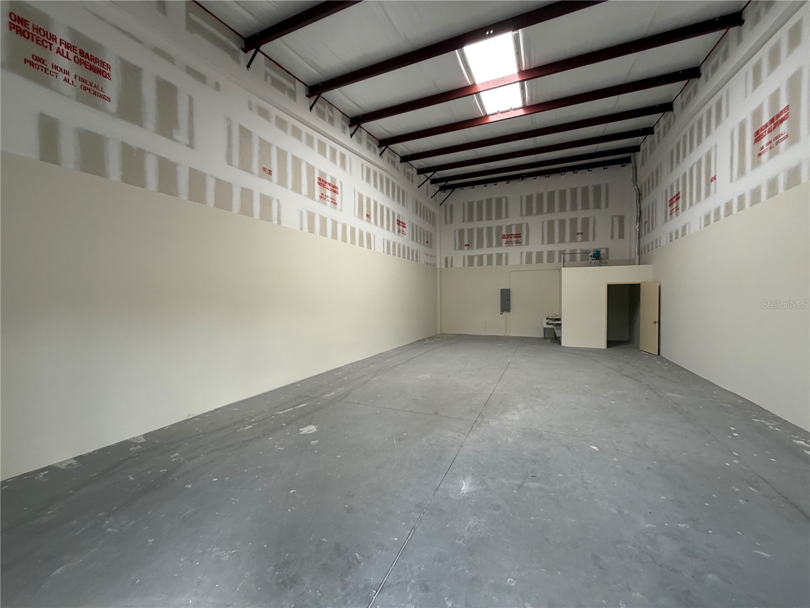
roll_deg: -0.1
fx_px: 328
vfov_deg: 85.7
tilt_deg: -1.3
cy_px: 304
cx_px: 405
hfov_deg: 102.1
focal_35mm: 14
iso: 200
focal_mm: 2.22
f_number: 2.2
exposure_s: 1/121
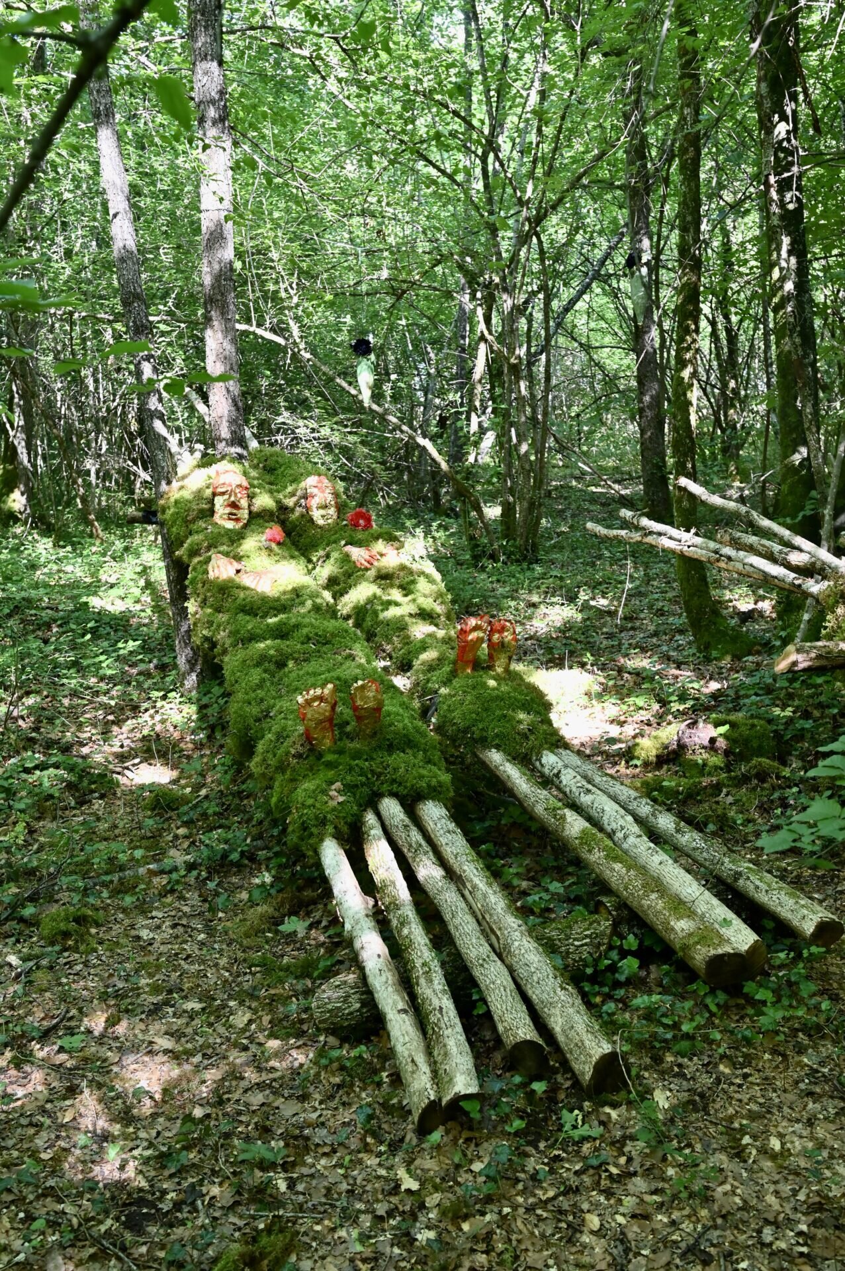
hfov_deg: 37.8
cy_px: 636
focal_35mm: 35
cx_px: 422
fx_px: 1234
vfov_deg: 54.5
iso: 2000
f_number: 6.3
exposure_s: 1/125
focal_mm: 35
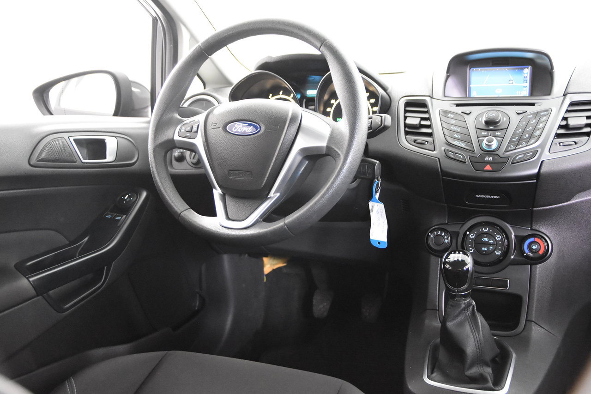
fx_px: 591
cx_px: 296
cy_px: 197
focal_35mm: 36
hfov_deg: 53.1
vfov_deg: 36.9
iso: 8000
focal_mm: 24
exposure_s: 1/40
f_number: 3
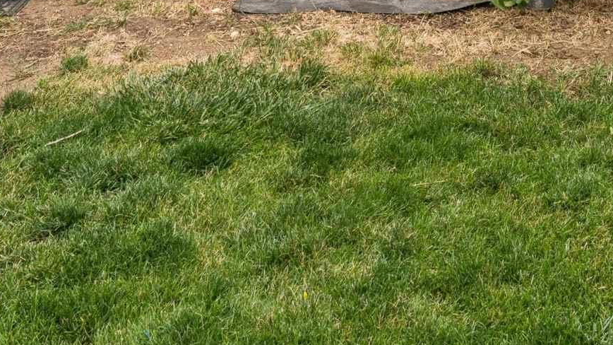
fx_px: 1066
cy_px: -327
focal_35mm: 66
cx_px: 432
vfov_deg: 15.2
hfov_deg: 31.7
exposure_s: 1/40
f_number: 13
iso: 400
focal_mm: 17.7
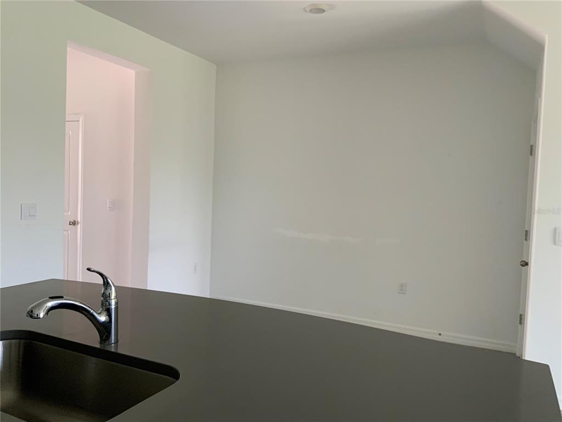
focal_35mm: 29
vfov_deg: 48.2
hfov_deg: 61.7
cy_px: 211
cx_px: 281
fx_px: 471
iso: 80
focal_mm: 3
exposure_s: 1/60
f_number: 1.8
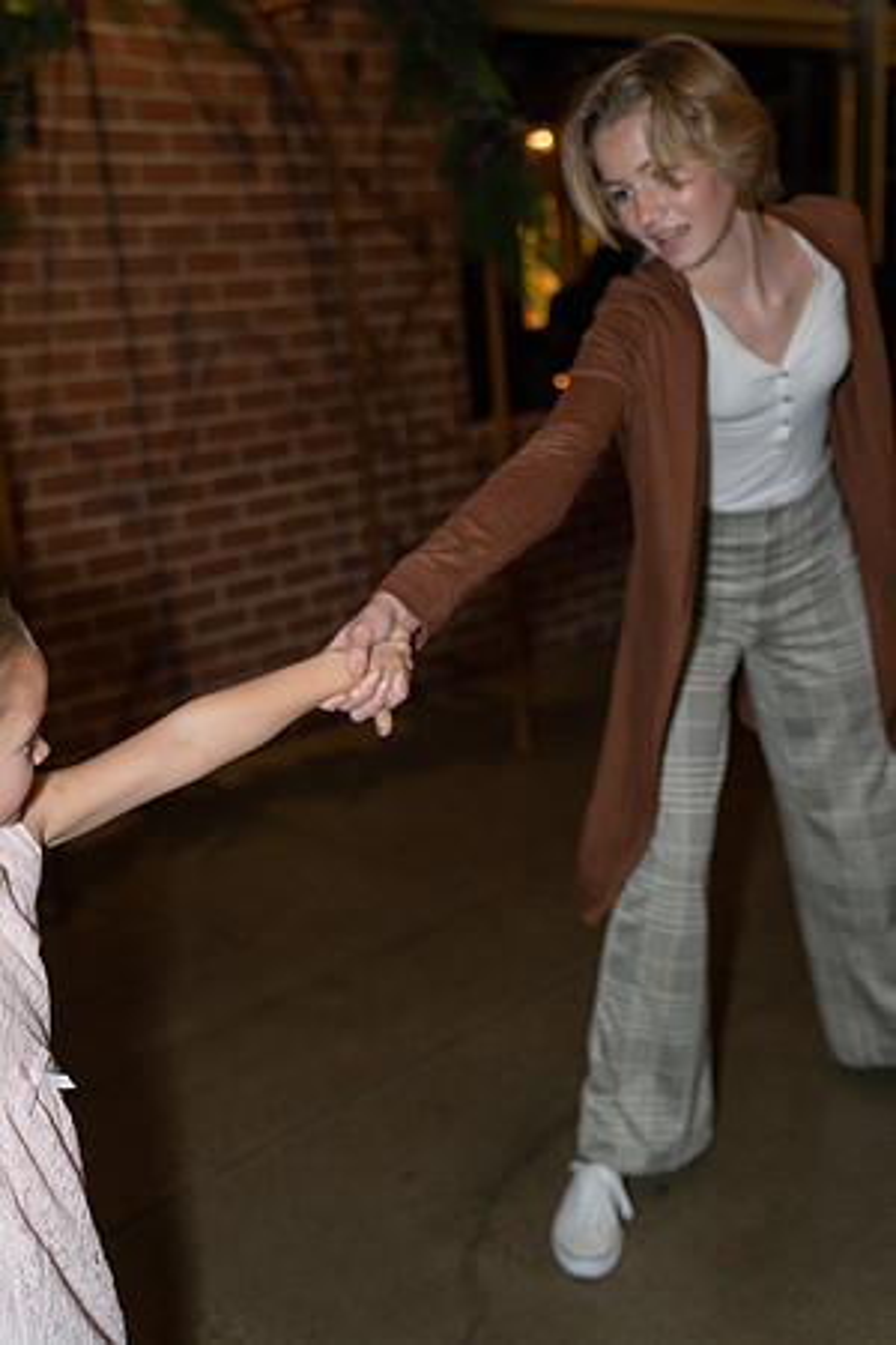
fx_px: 1493
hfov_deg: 33.4
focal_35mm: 40
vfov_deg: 48.5
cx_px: 448
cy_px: 672
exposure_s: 1/125
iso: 1600
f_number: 2.8
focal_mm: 40
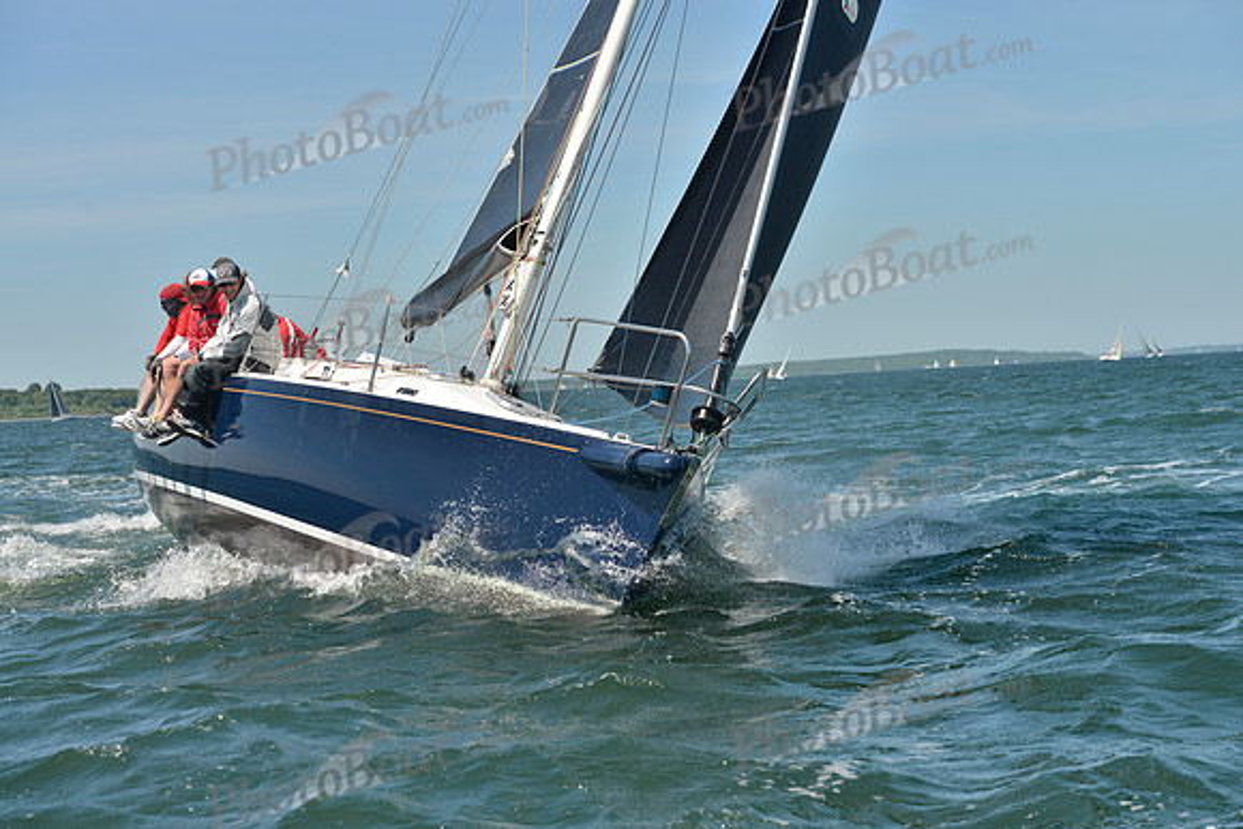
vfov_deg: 17.5
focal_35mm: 78
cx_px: 622
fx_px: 2694
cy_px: 414
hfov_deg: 26.0
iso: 280
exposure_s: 1/1250
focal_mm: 78
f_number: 8
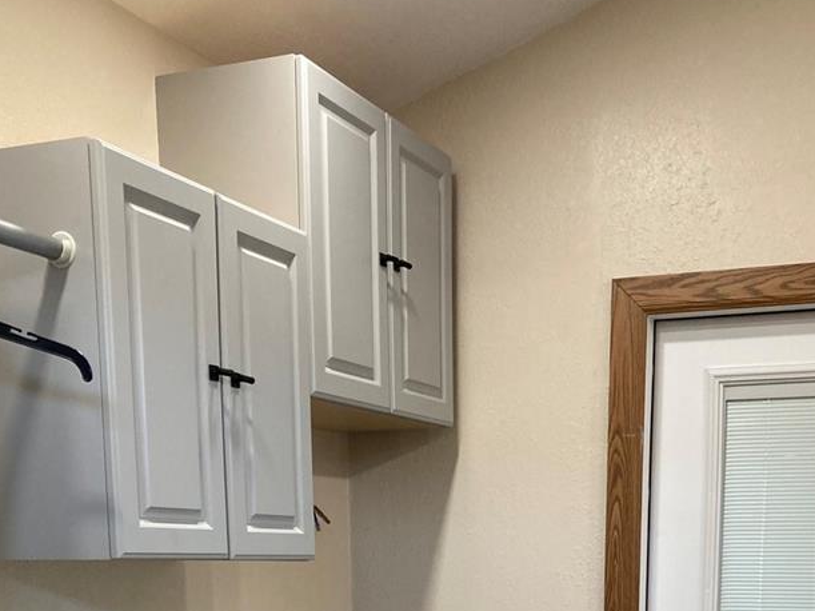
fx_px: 1295
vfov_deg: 23.9
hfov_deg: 34.9
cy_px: 759
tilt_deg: -9.4
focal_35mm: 55
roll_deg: -0.2
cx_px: 467
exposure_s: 1/60
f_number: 1.8
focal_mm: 3.99
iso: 80
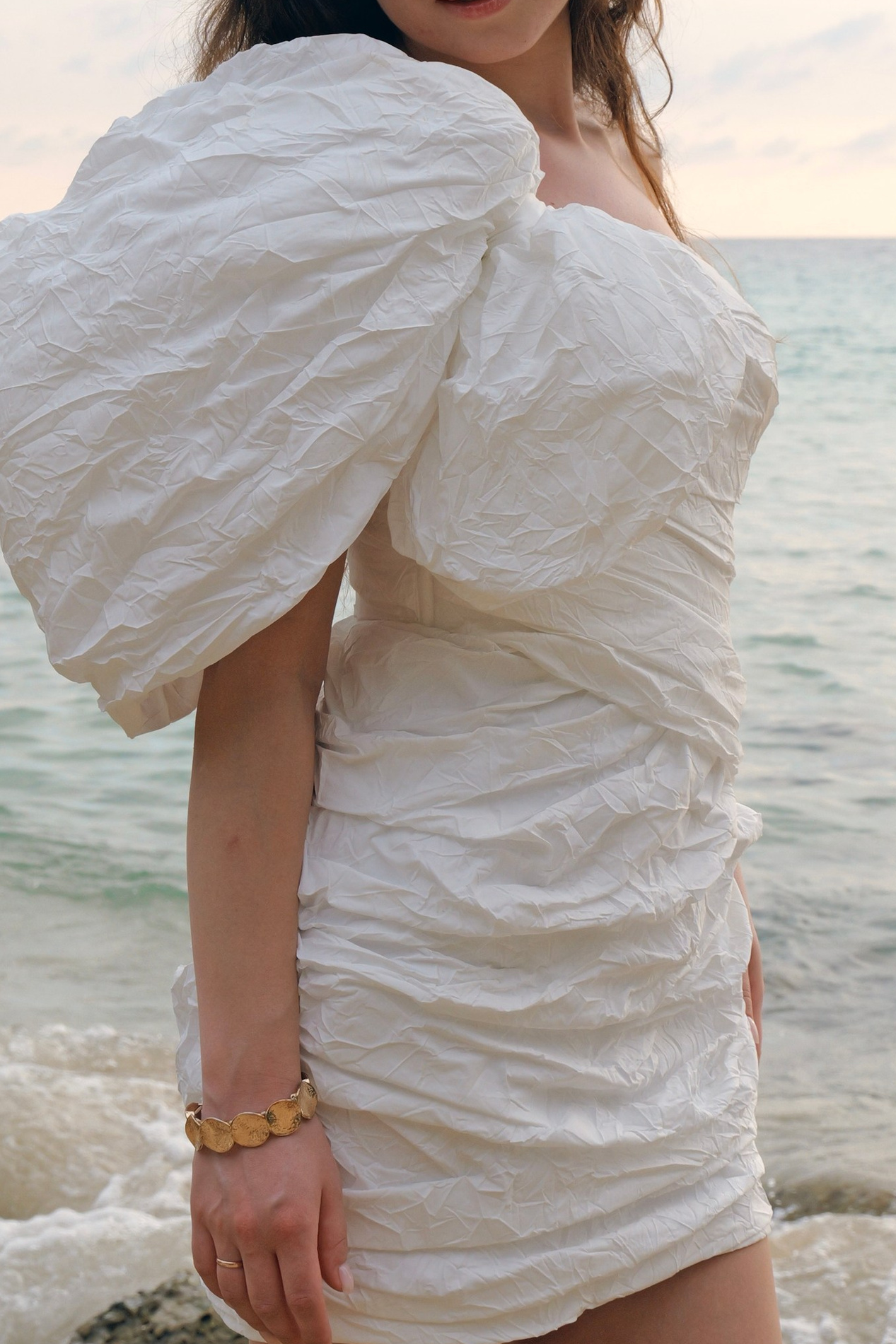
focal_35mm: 99
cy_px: 428
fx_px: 3696
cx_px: 565
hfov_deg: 13.8
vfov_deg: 20.5
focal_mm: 49
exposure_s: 1/320
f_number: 11
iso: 800
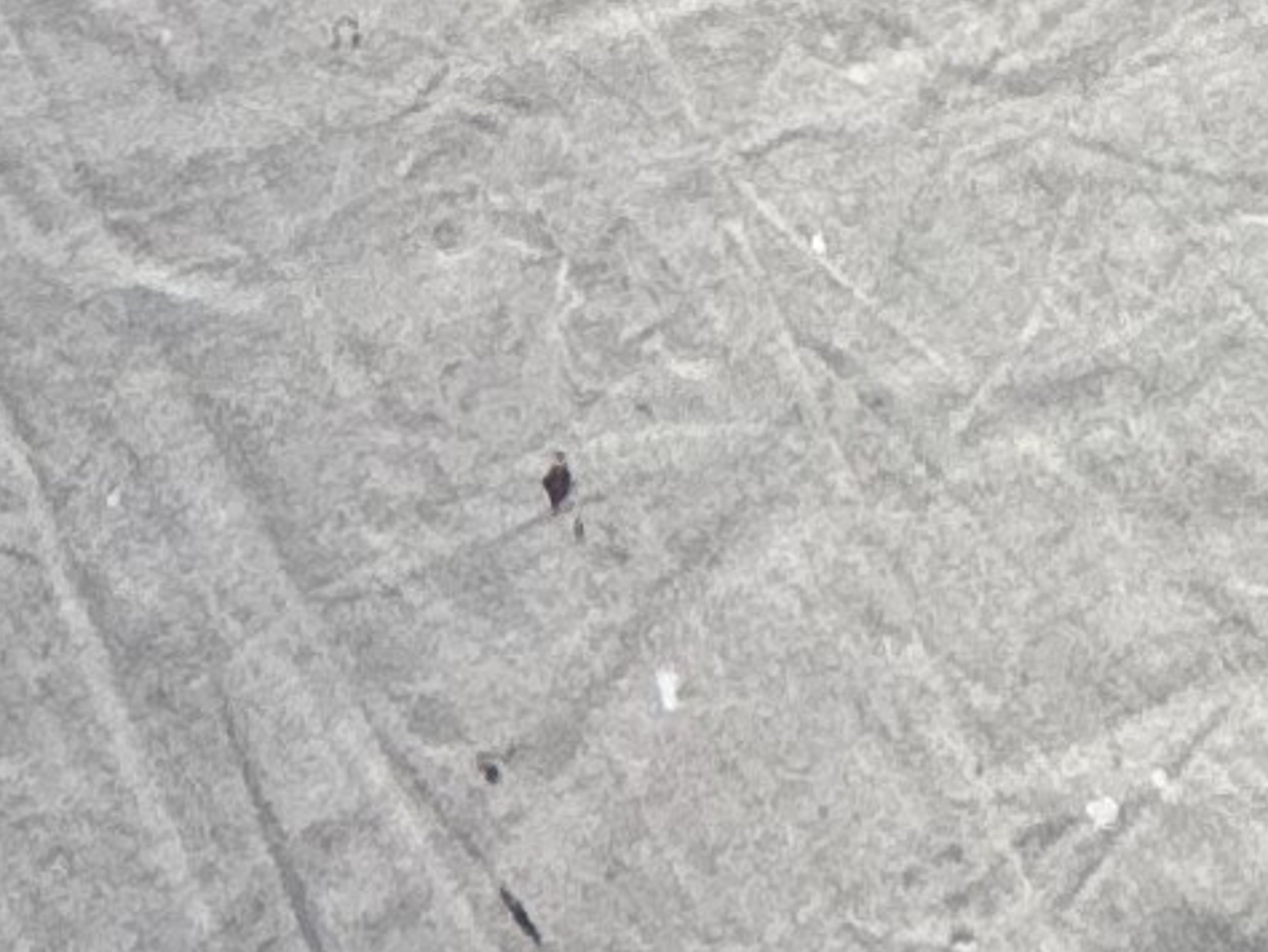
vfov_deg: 5.6
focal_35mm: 119
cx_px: -591
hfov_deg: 15.4
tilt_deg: -6.9
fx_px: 4361
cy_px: -4394
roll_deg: +1.4
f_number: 2.2
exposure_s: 1/351
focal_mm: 2.22
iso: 40
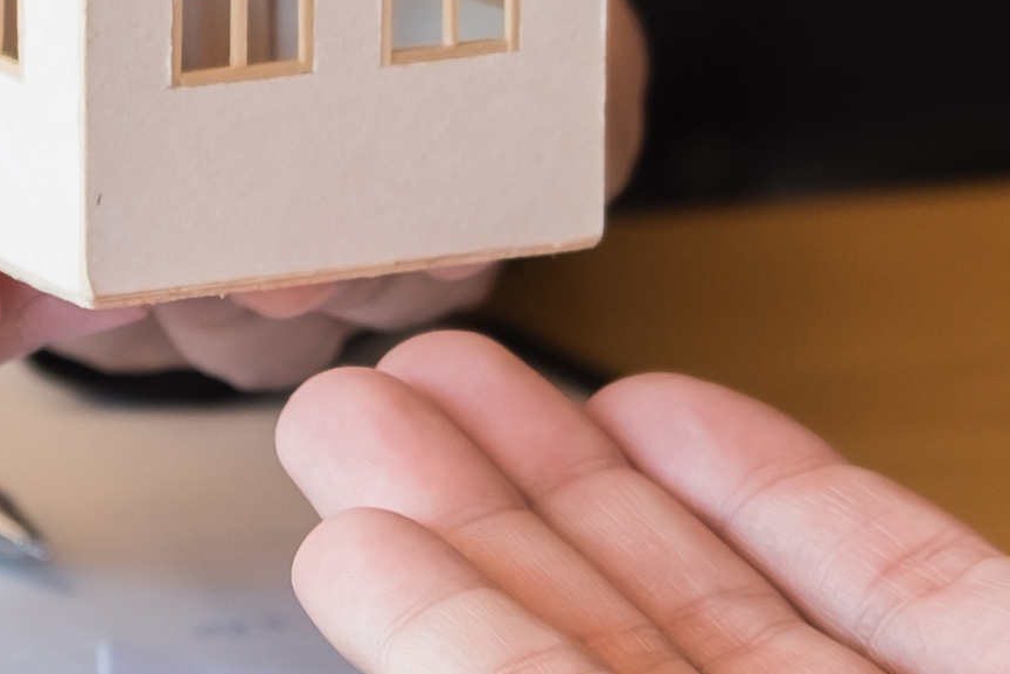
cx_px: 113
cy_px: 607
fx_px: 7464
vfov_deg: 5.2
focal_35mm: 266
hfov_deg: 7.7
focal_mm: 31.5
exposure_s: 1/80
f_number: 3.6
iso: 200
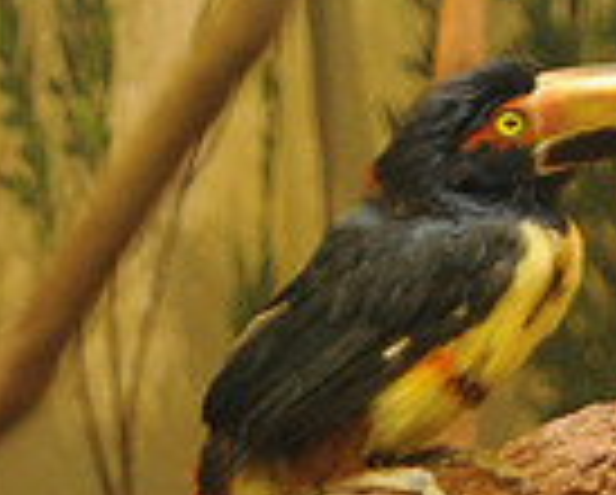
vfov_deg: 3.7
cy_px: 191
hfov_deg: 4.6
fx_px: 7613
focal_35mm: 417
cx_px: 553
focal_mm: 70
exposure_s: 1/200
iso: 1600
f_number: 2.8
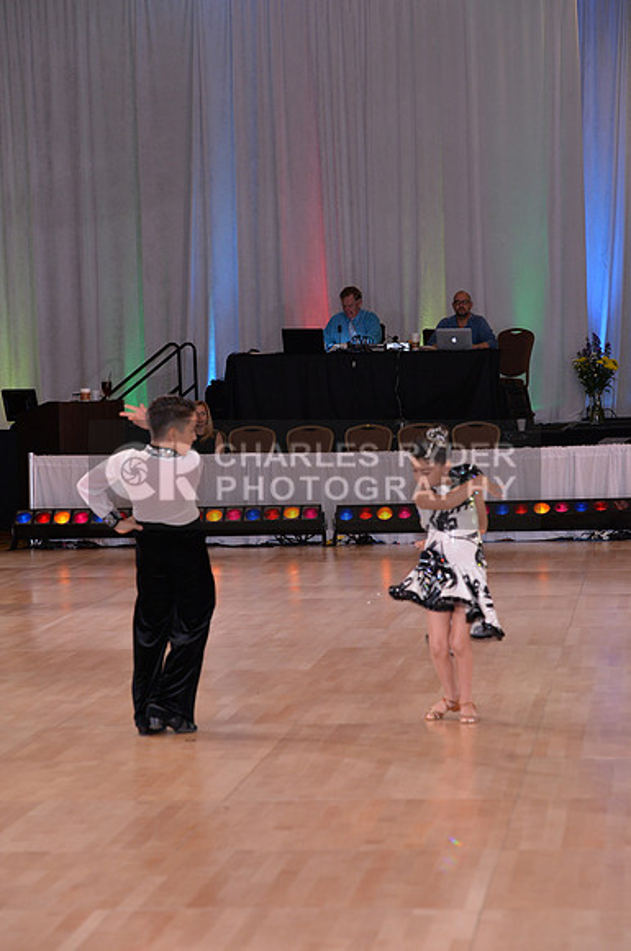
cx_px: 316
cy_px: 476
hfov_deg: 12.2
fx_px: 2953
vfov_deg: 18.3
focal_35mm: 112
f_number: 5.6
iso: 2000
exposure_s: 1/250
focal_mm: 112
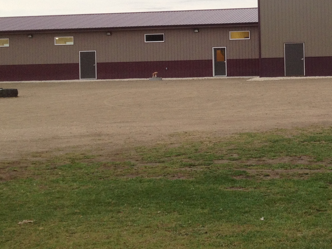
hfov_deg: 22.3
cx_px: 292
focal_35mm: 86
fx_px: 825
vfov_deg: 17.0
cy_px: 47
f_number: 2.4
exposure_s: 1/120
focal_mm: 4.28
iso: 64
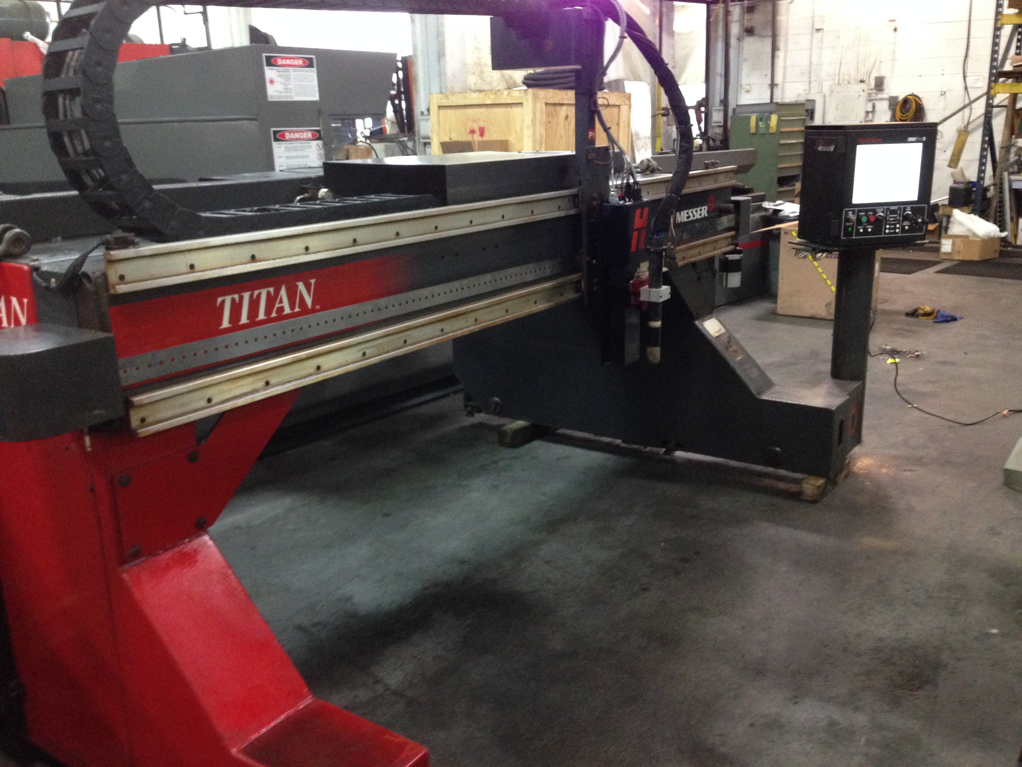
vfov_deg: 42.9
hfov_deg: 55.4
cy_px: 384
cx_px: 511
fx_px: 974
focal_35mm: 33
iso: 400
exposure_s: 1/20
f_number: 2.4
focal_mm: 4.12
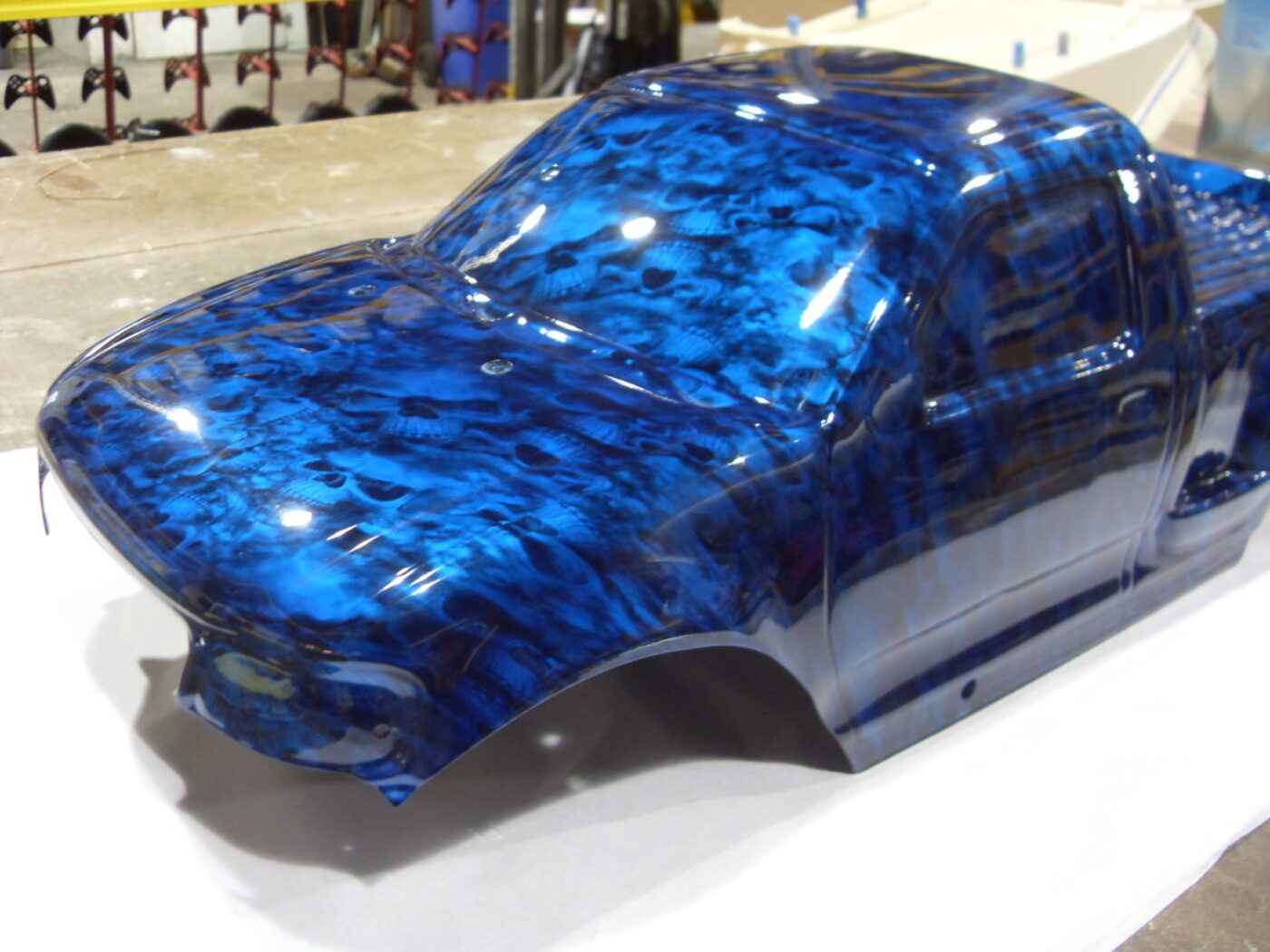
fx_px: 1284
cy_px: 476
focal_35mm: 35
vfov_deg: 40.7
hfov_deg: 52.6
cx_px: 635
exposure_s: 1/15
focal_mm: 6.3
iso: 200
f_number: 2.8
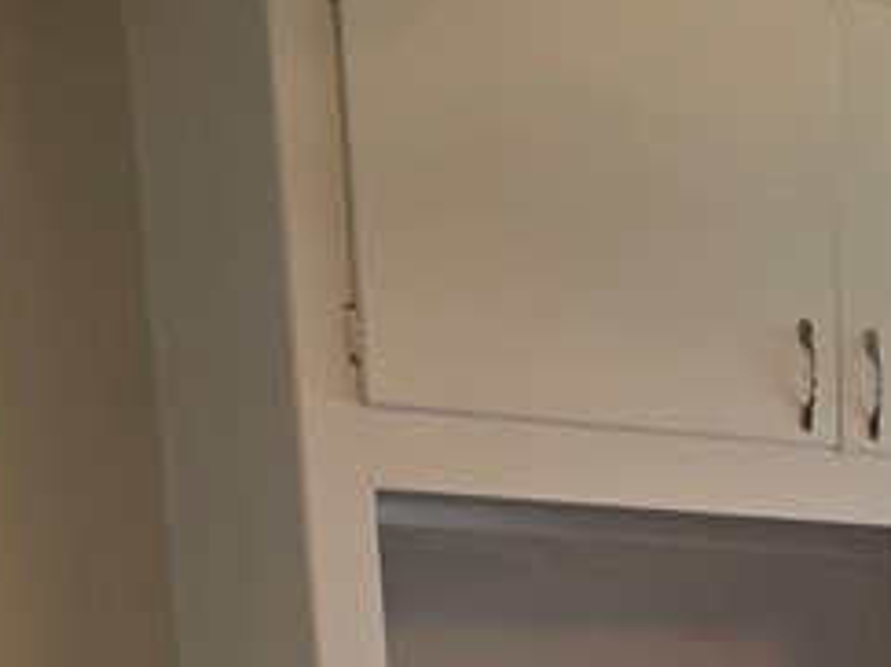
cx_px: 1265
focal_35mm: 97
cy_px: 1286
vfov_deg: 13.3
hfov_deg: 18.4
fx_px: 2496
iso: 125
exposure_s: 1/120
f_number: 1.7
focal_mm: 6.3
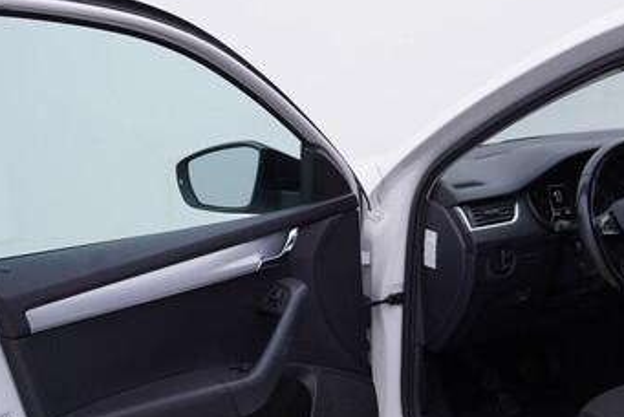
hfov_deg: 34.3
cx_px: 375
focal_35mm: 58
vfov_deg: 23.3
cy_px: 279
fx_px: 1006
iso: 125
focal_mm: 24
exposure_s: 1/80
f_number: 4
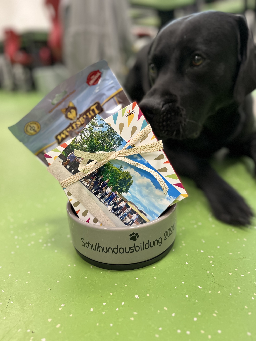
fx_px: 256
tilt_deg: -21.7
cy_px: 170
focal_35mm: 26
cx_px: 128
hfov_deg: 53.1
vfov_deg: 67.3
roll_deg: +2.7
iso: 125
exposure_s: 1/63
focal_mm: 5.1
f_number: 1.6
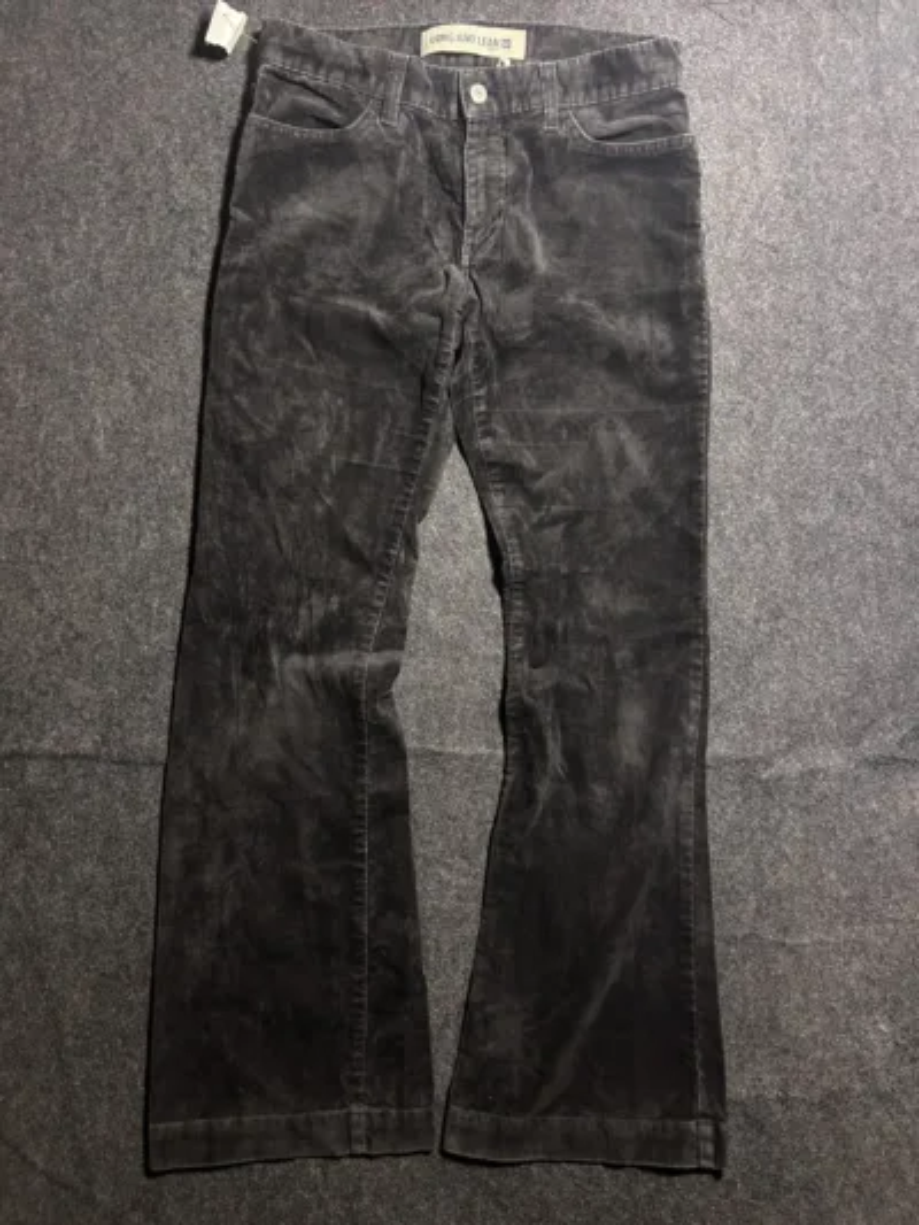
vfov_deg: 67.3
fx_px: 920
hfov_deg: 53.1
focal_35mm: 26
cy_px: 612
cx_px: 460
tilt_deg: -61.0
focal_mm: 5.7
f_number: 1.5
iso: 400
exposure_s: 1/50
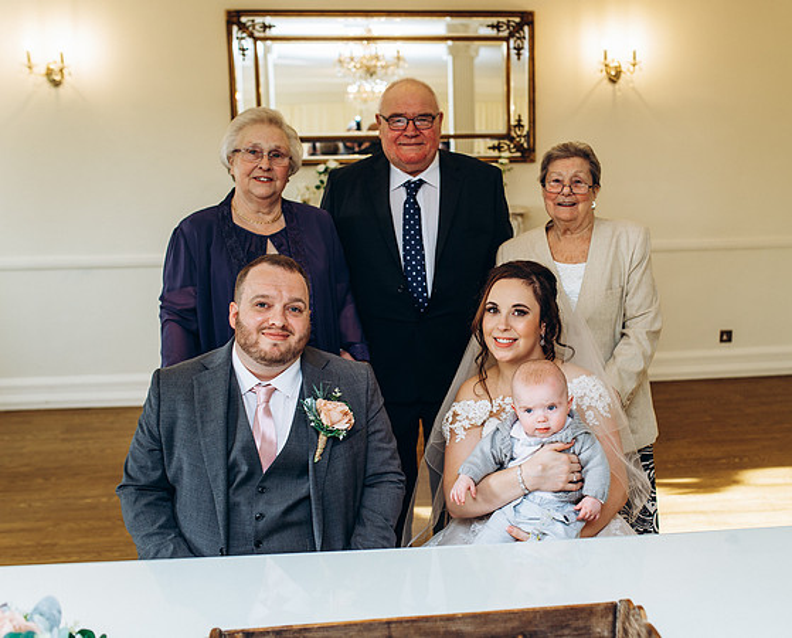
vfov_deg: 36.8
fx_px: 960
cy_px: 317
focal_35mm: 41
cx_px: 481
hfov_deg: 44.6
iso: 125
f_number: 3.5
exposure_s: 1/100
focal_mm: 35
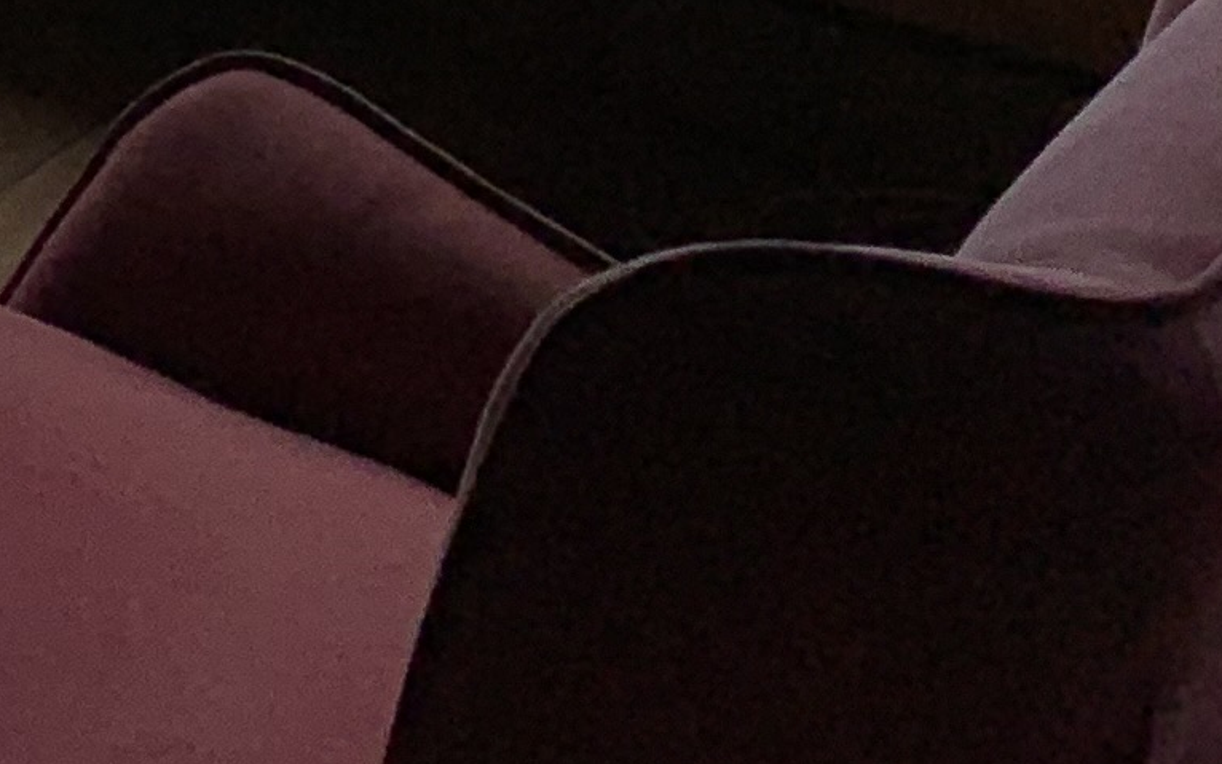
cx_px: -595
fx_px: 4830
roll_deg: +0.6
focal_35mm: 145
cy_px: -1448
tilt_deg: -7.8
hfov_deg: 13.6
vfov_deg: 7.9
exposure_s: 1/3937
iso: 25
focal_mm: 4.25
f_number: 1.8
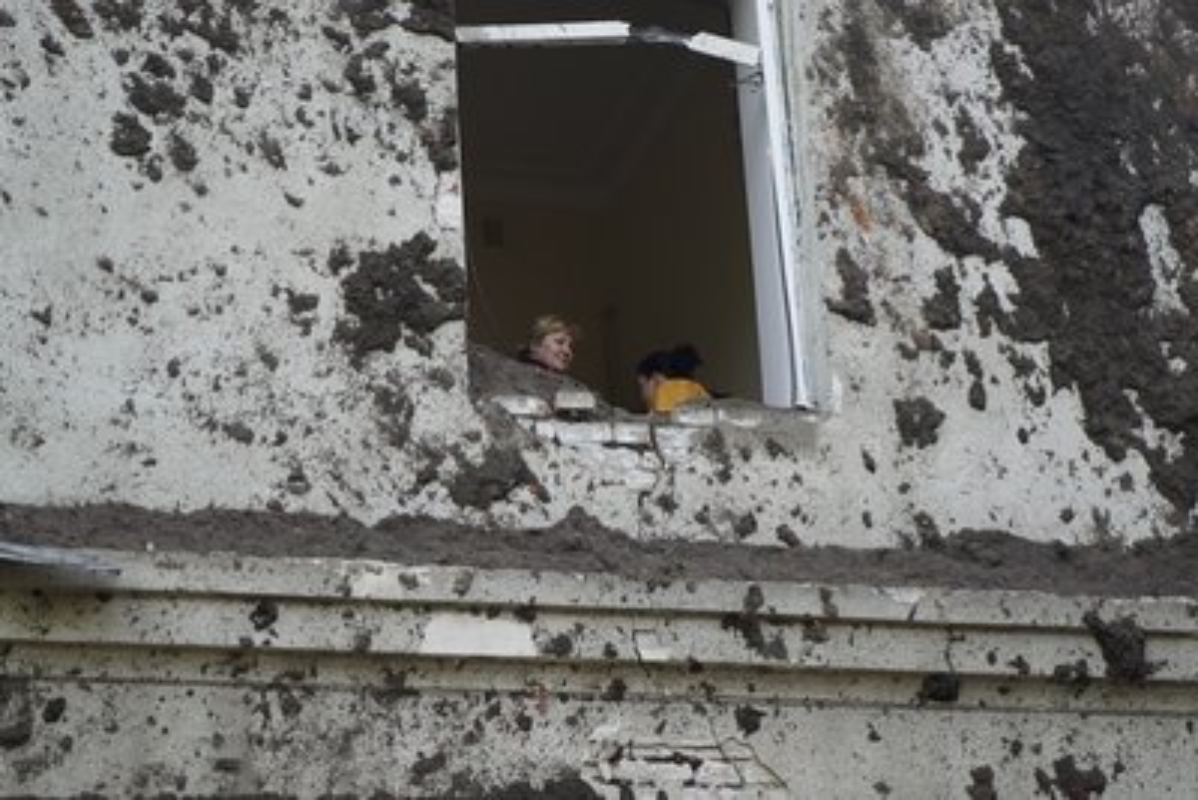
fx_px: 2330
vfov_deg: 19.5
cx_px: 599
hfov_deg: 28.8
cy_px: 400
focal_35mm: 70
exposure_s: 1/160
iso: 125
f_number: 4
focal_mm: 70
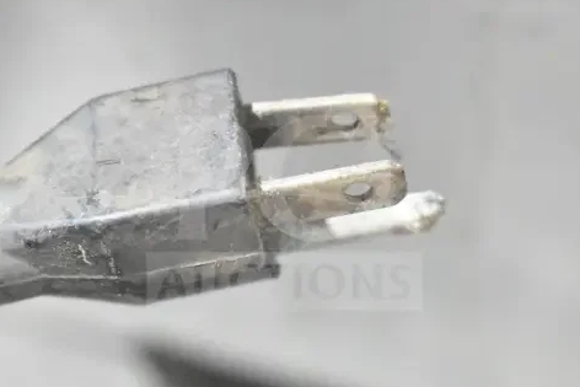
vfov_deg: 12.8
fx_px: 1719
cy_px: 213
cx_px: 284
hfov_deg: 19.2
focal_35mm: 107
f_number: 5.6
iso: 12800
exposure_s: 1/100
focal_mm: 55
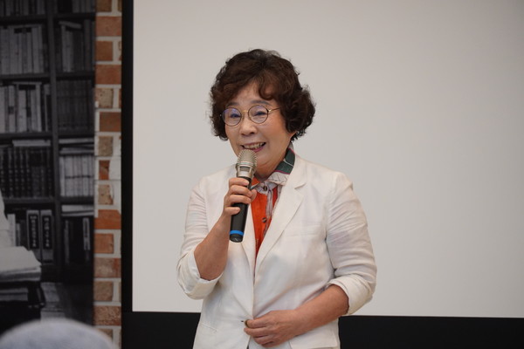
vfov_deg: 6.8
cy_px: 174
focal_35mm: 202
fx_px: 2947
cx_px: 262
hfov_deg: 10.2
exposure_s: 1/100
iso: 1600
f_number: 5.6
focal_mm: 135
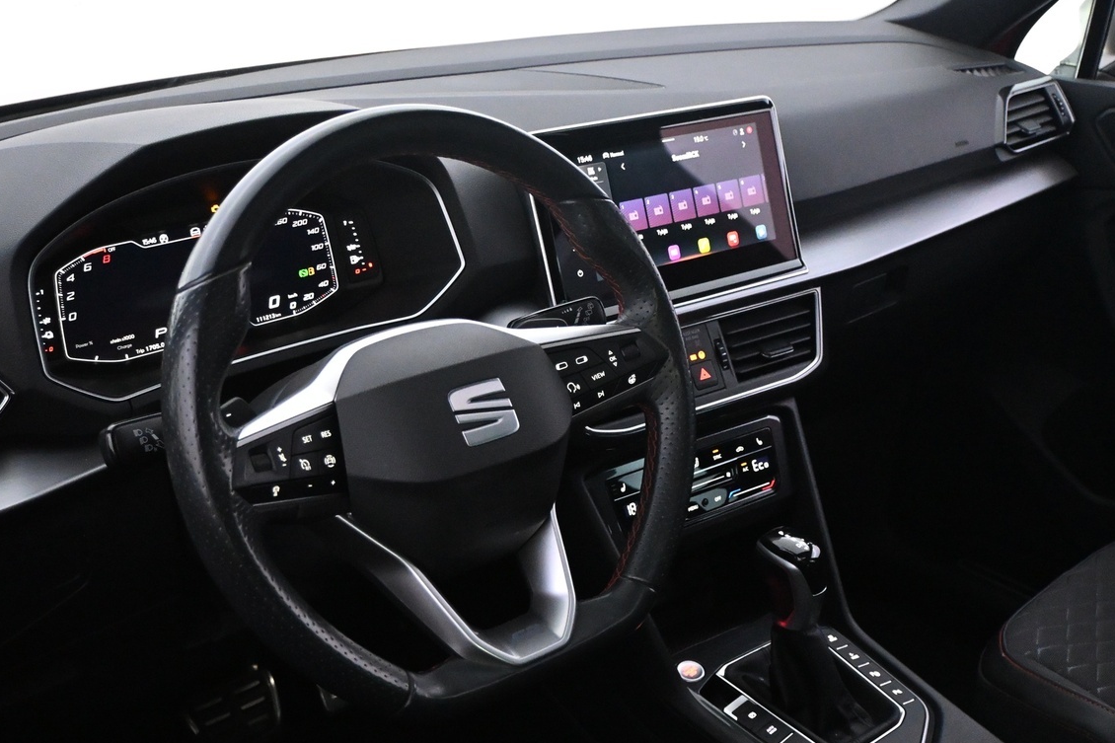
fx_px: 1332
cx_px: 537
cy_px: 478
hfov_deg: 45.4
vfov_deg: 31.0
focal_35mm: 43
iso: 5000
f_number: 3.8
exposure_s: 1/60
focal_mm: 20
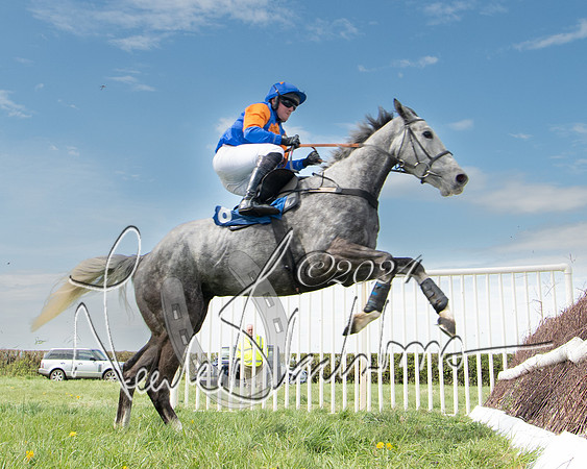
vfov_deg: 30.5
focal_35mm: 49
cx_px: 262
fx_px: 851
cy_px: 139
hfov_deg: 38.0
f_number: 8
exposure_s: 1/1100
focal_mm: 20
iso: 800
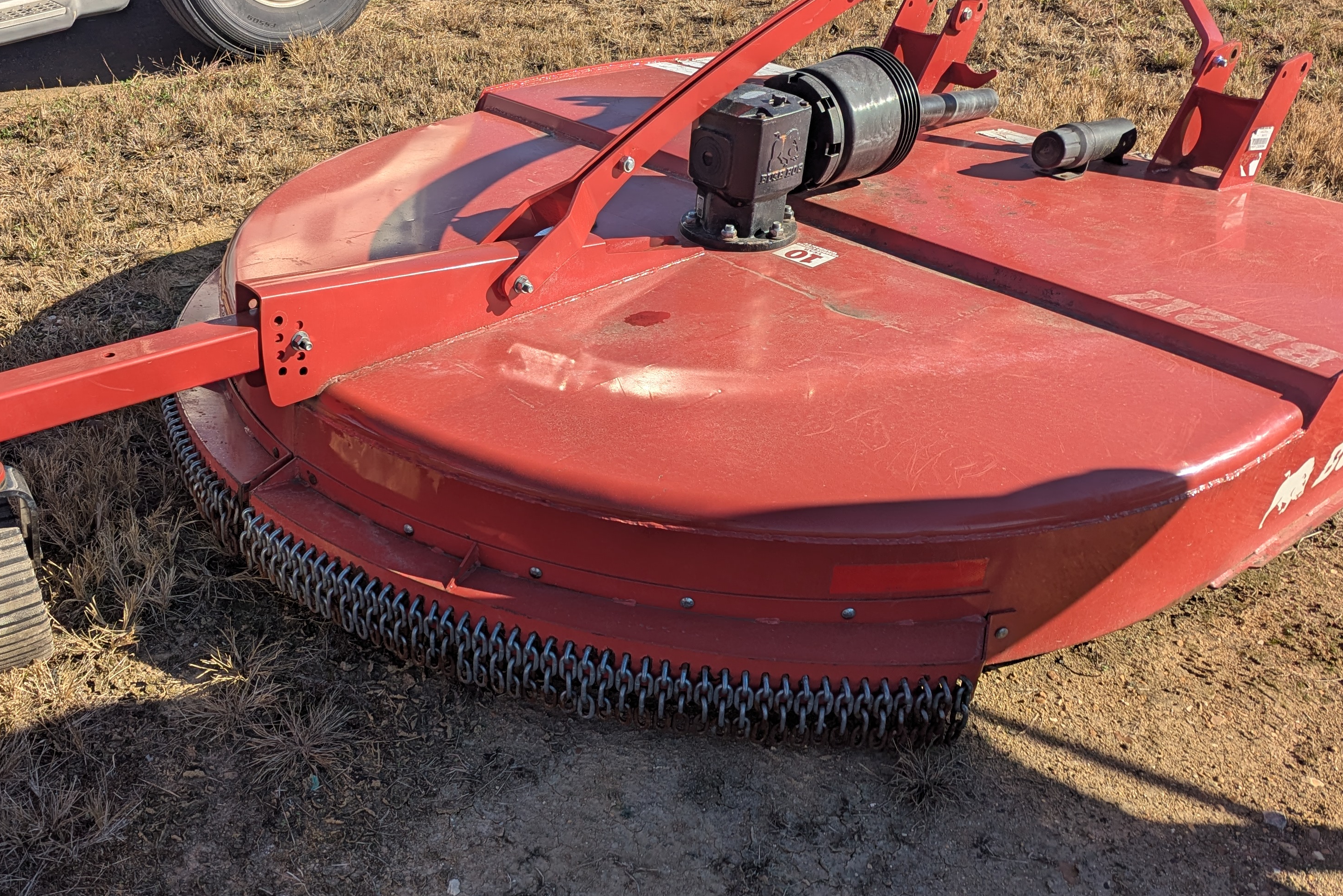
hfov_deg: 53.6
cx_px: 470
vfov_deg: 37.8
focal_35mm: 35
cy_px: 509
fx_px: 1306
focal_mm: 6.81
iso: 41
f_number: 1.85
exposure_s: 1/1715
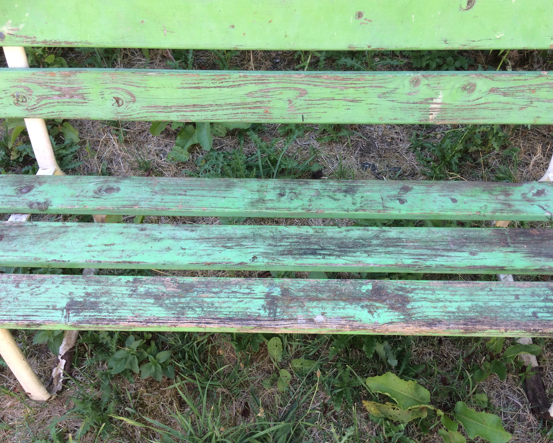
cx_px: 287
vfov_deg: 47.1
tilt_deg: -51.1
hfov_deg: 57.2
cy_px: 219
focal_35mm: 31
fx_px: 507
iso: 50
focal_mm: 4.15
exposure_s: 1/100
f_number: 2.2
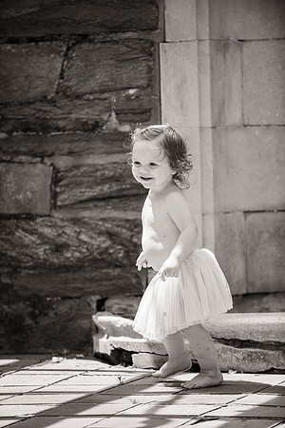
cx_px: 142
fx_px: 2137
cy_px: 214
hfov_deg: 7.6
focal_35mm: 180
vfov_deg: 11.4
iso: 640
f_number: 3.5
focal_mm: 180
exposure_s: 1/2000
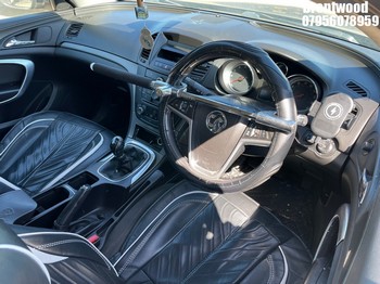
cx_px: 190
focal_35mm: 26
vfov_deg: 53.0
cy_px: 142
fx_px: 285
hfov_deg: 67.3
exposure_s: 1/121
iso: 40
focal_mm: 4.2
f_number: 1.6
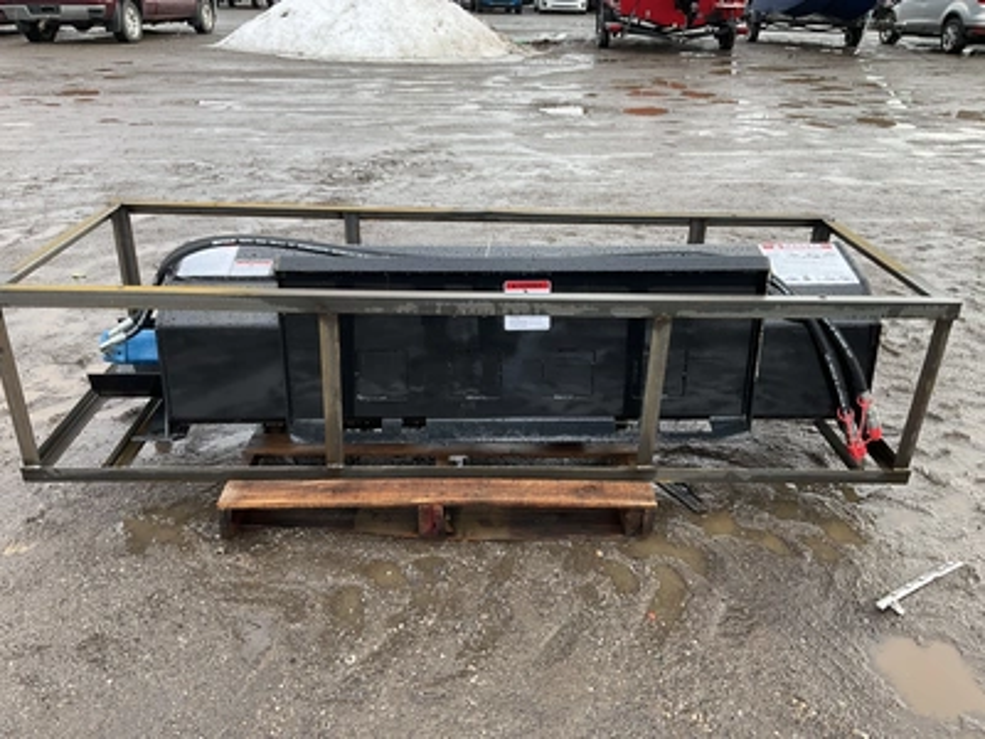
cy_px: 370
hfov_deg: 61.7
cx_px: 492
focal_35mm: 29
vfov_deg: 48.2
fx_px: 825
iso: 20
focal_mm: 3
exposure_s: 1/135
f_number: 1.8
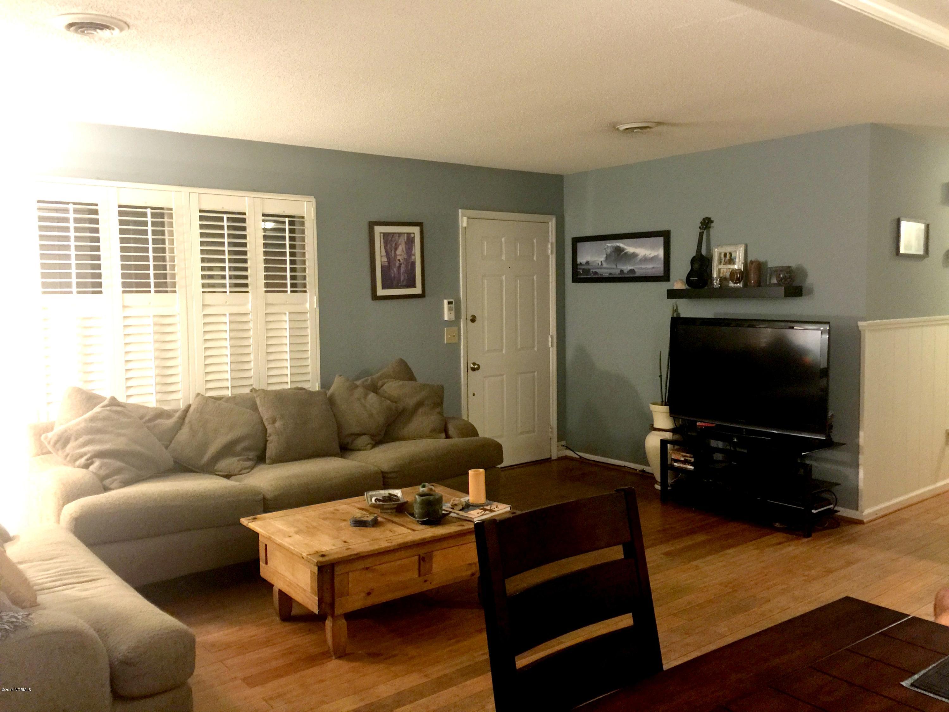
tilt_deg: -6.2
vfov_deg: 48.2
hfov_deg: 61.7
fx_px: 795
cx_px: 474
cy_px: 356
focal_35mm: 29
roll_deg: -0.4
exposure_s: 1/4
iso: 80
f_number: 2.2
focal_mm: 4.15
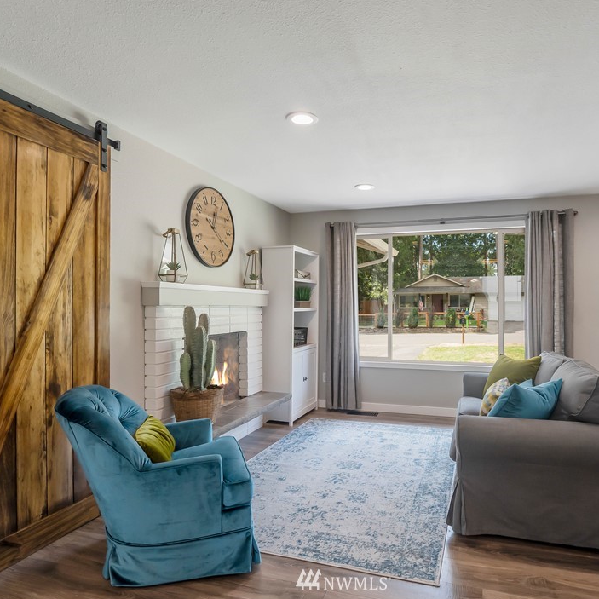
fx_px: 411
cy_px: 303
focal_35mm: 21
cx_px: 343
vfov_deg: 72.1
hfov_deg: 71.7
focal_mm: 16
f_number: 6.3
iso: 1250
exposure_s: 1/30
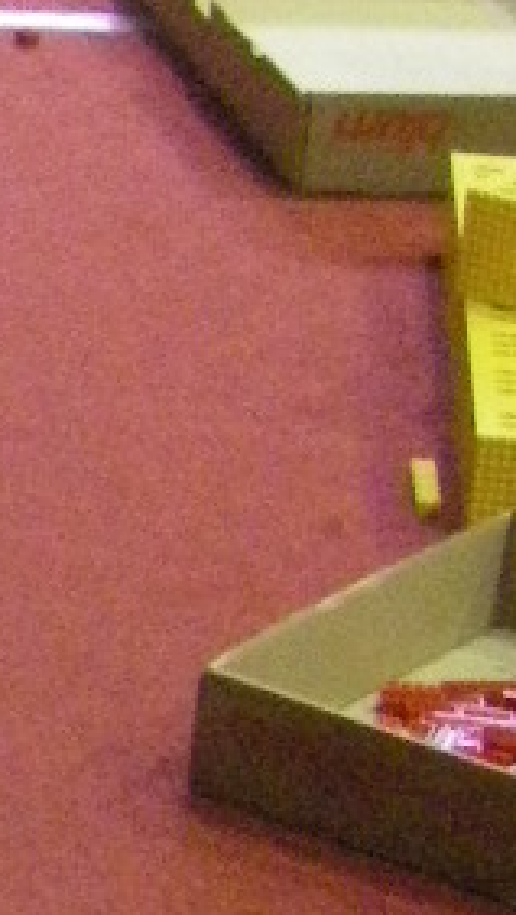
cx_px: -1236
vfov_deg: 9.1
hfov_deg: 4.8
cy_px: 824
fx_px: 5706
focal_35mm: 235
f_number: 3.5
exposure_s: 1/25
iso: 800
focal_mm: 6.3
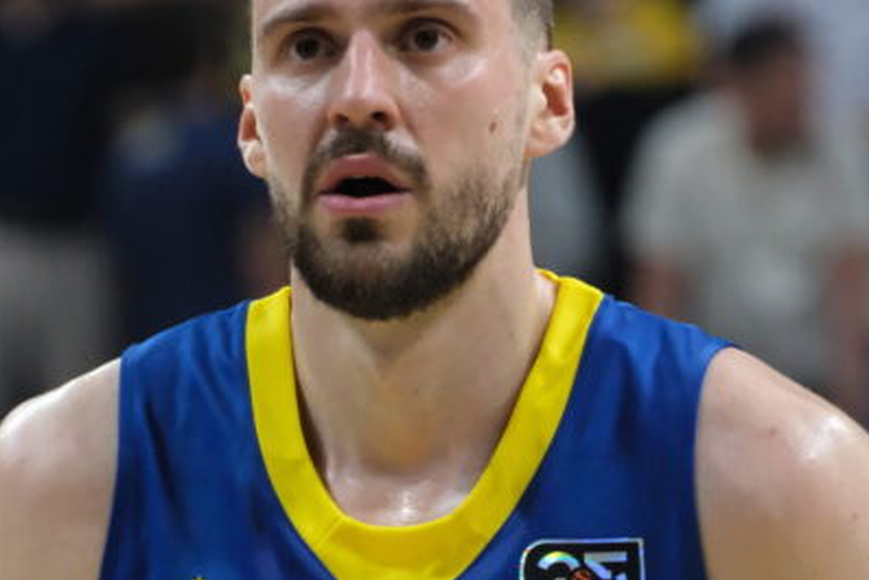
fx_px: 11759
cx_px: 374
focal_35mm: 487
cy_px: 264
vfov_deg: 2.8
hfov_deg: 4.2
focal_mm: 214.4
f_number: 5.6
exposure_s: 1/640
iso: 6400
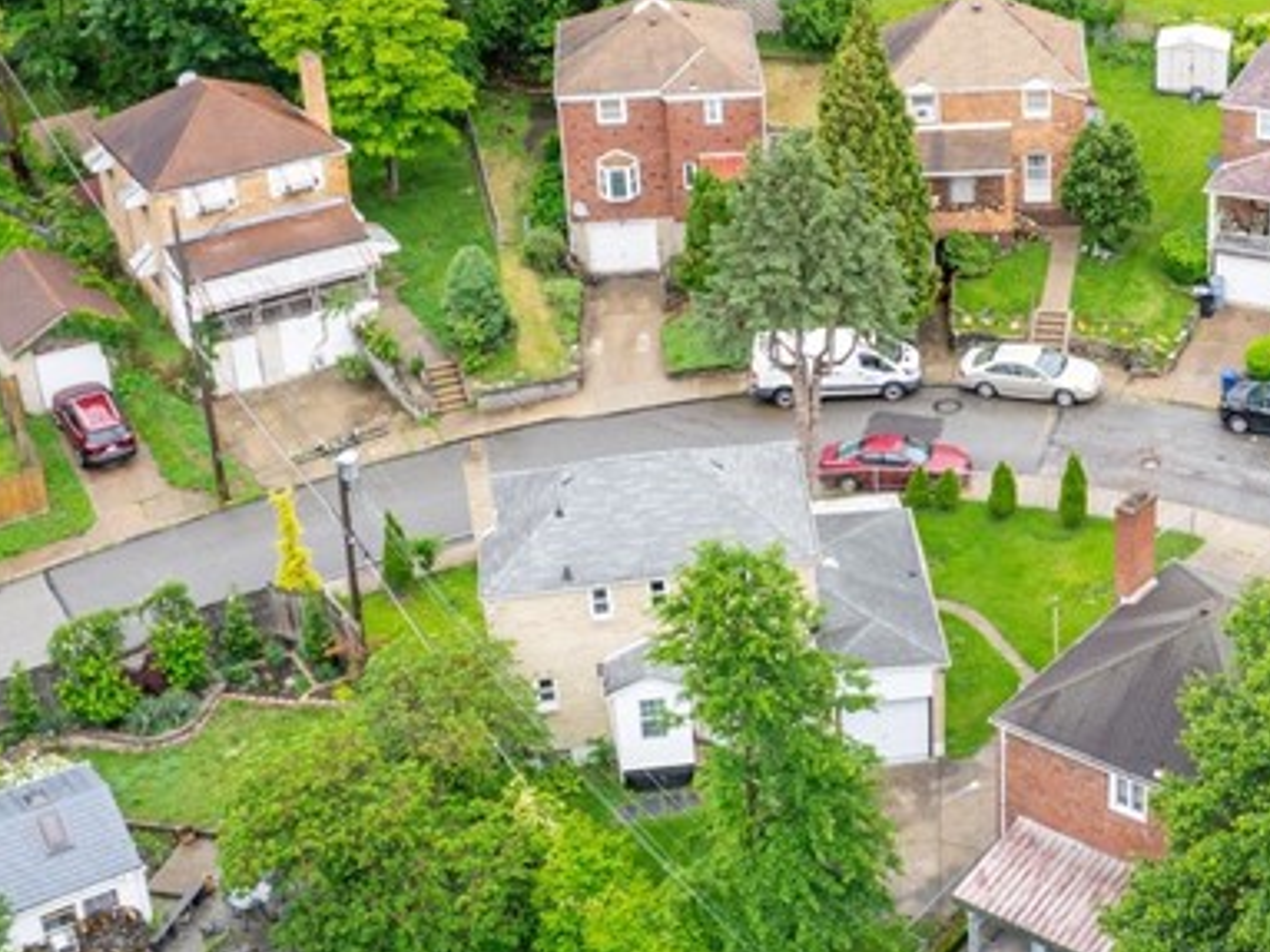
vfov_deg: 24.1
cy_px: 201
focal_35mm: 60
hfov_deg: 31.0
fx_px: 2201
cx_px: 1104
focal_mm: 8.38
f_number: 2.8
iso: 130
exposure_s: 1/640
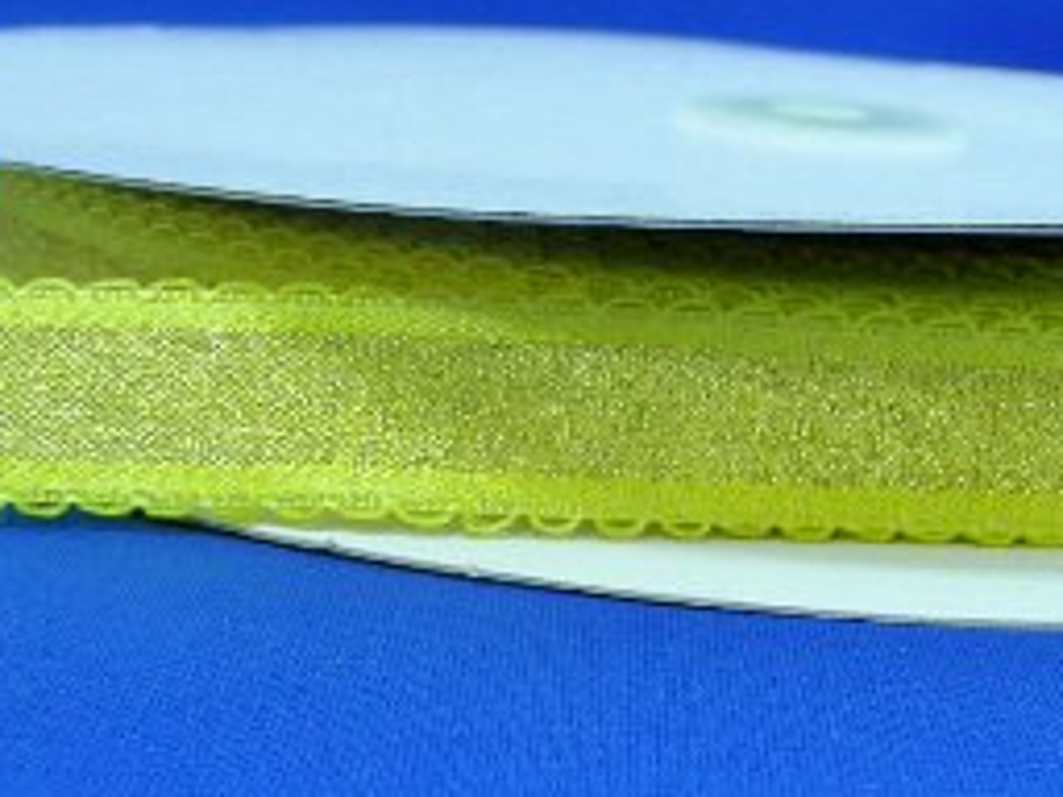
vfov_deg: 19.1
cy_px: 444
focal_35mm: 77
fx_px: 2365
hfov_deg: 25.2
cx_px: 743
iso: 50
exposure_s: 1/9.9
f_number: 3.5
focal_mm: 7.4
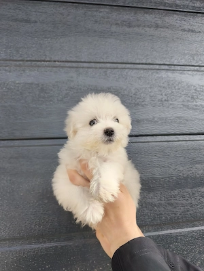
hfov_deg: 58.9
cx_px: 102
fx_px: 181
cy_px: 136
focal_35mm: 23
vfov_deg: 73.9
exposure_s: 1/455
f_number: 1.65
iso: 50
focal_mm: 6.18
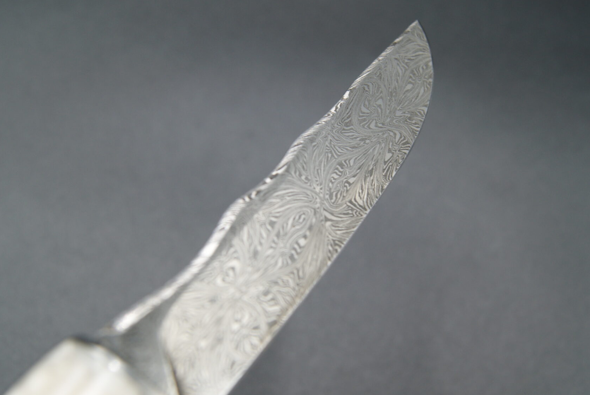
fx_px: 755
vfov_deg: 29.3
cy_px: 208
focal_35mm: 46
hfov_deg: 42.7
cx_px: 296
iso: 100
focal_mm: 20
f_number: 4.5
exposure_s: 1/30
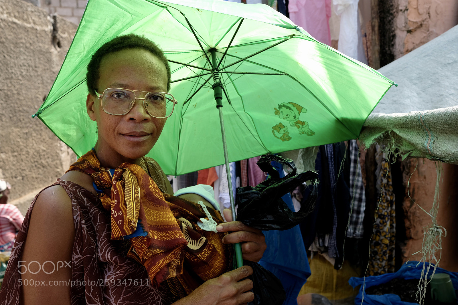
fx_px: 445
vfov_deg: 37.8
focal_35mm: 35
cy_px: 152
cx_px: 229
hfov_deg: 54.4
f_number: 5.6
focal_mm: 23
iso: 200
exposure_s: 1/300
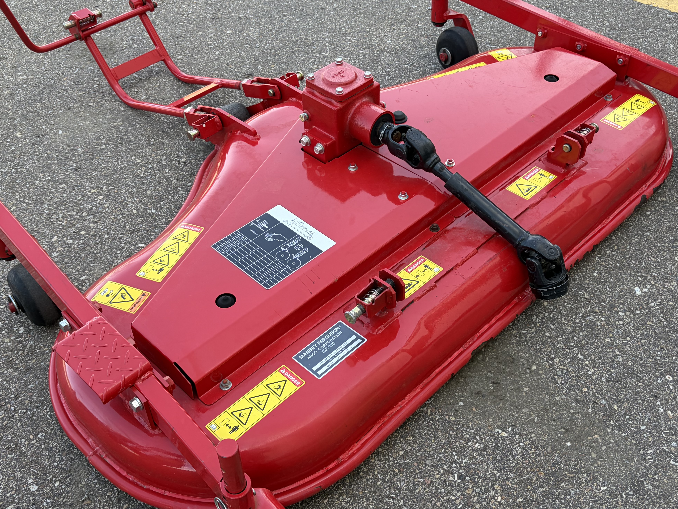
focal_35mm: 38
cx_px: 348
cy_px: 272
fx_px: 744
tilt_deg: -44.9
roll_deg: -0.7
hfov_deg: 49.0
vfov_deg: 37.7
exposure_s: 1/390
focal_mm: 5.96
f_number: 1.6
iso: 50
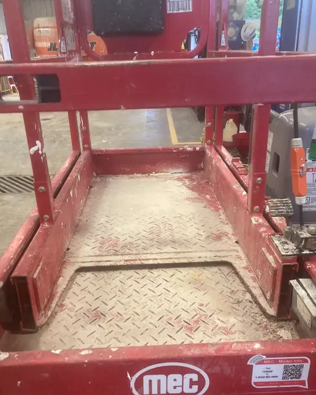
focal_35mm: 31
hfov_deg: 47.1
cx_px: 149
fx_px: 362
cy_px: 197
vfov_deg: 57.2
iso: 200
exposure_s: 1/60
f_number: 1.8
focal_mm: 3.99
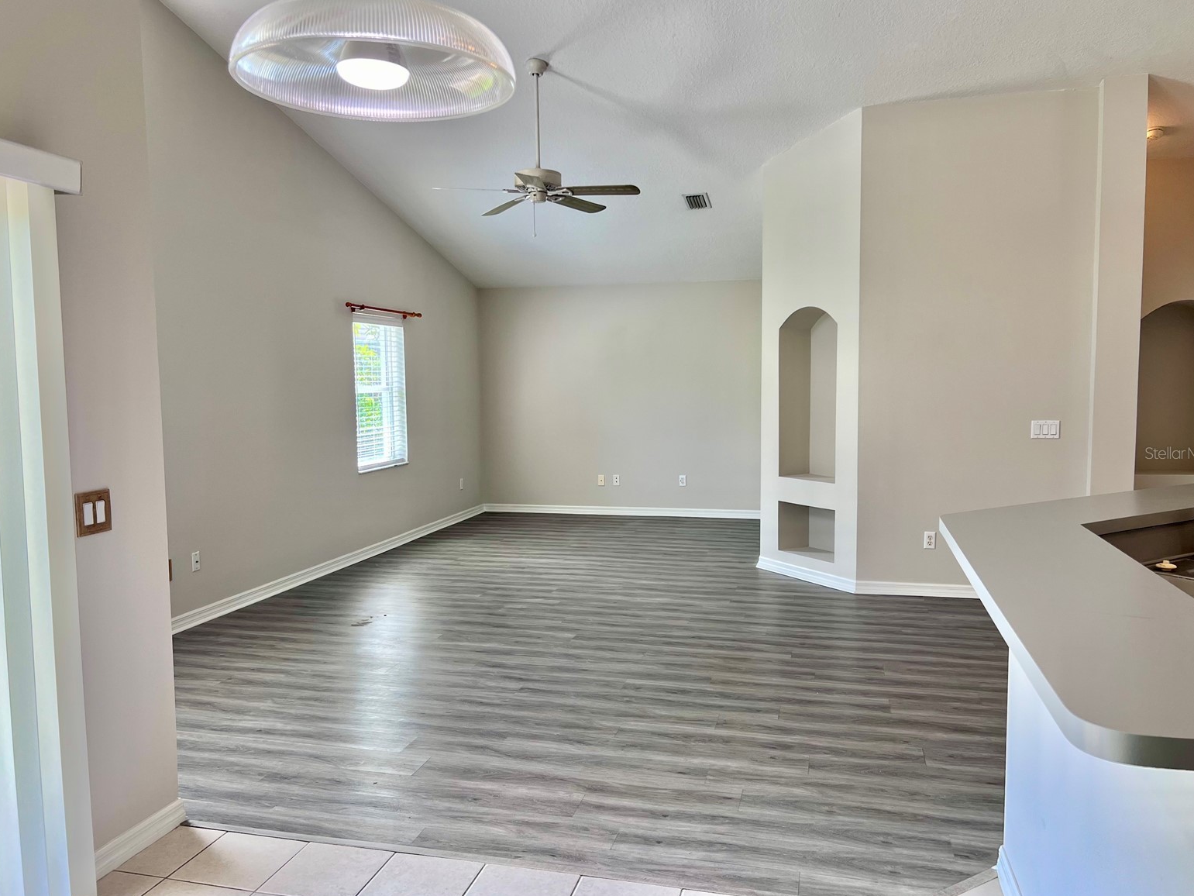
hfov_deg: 65.3
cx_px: 598
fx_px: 931
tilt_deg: -3.8
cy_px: 453
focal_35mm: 27
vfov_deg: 51.4
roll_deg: +1.0
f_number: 1.5
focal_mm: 5.7
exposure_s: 1/170
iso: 64
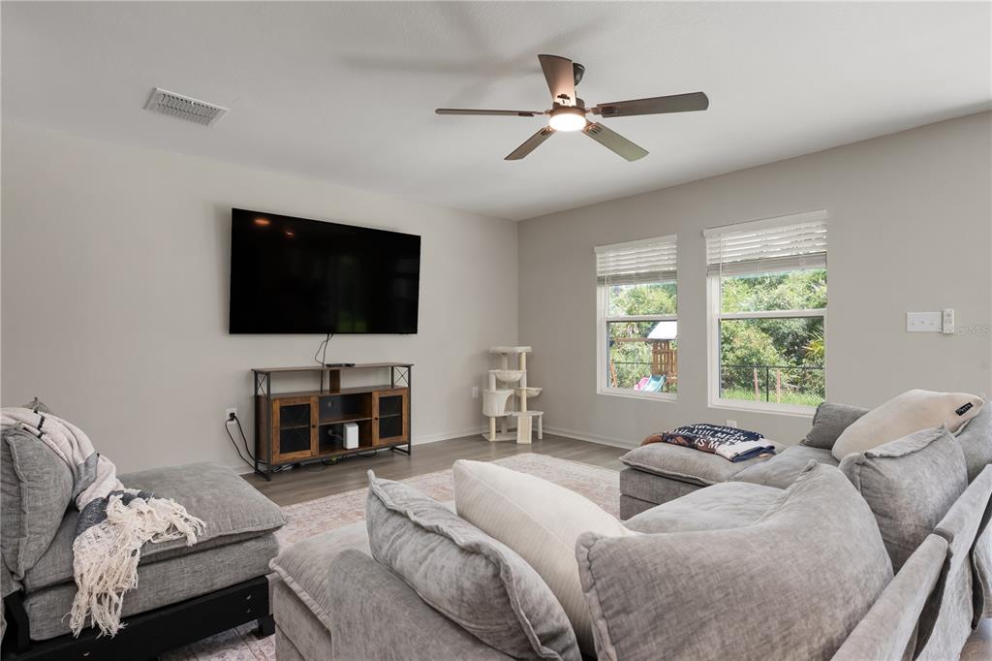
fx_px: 510
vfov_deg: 65.9
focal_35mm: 18
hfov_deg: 88.5
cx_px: 496
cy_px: 330
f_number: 8
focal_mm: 18.5
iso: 400
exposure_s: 1/25
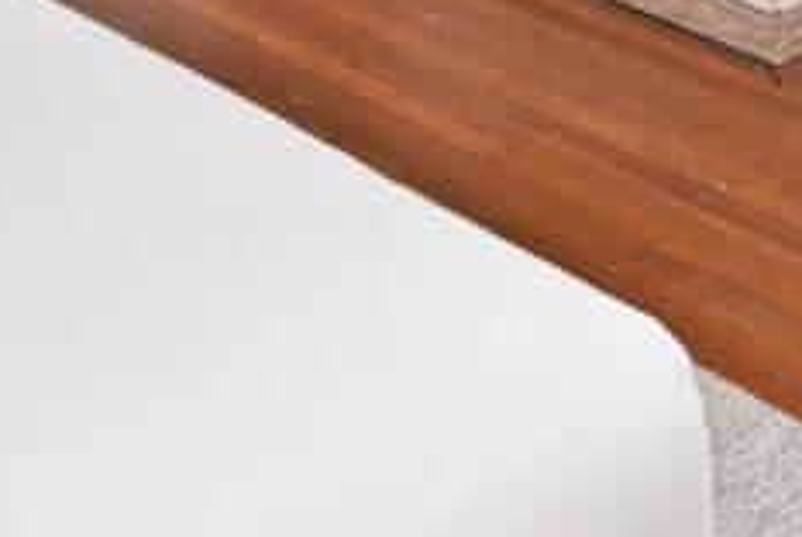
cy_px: -881
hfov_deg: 21.7
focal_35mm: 90
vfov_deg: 11.5
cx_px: -24
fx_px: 2007
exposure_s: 1/60
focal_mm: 14
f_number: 4.5
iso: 200
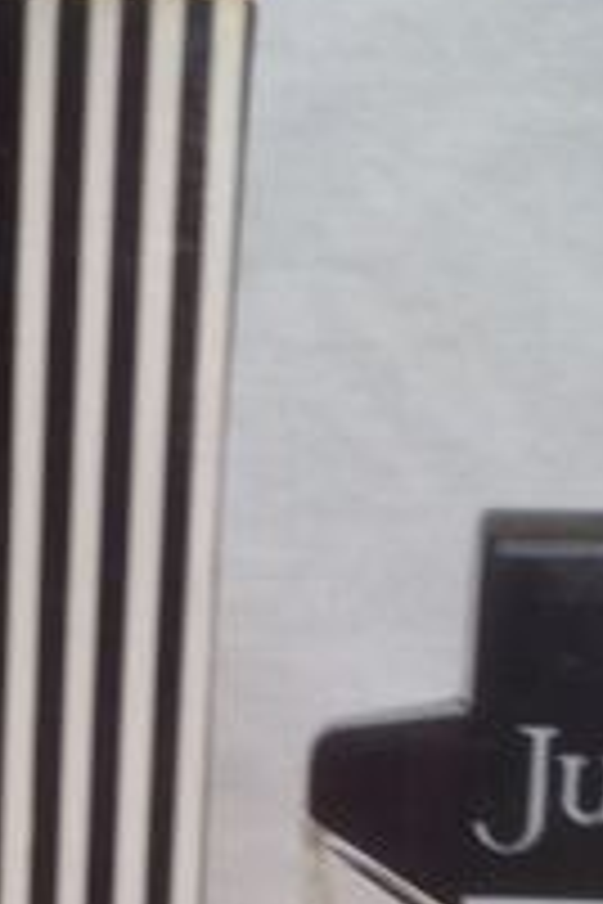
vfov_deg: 17.0
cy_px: 1012
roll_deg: -0.7
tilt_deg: -14.0
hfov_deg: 11.6
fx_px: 2914
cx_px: -81
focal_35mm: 116
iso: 50
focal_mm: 4.28
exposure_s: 1/20
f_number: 2.4
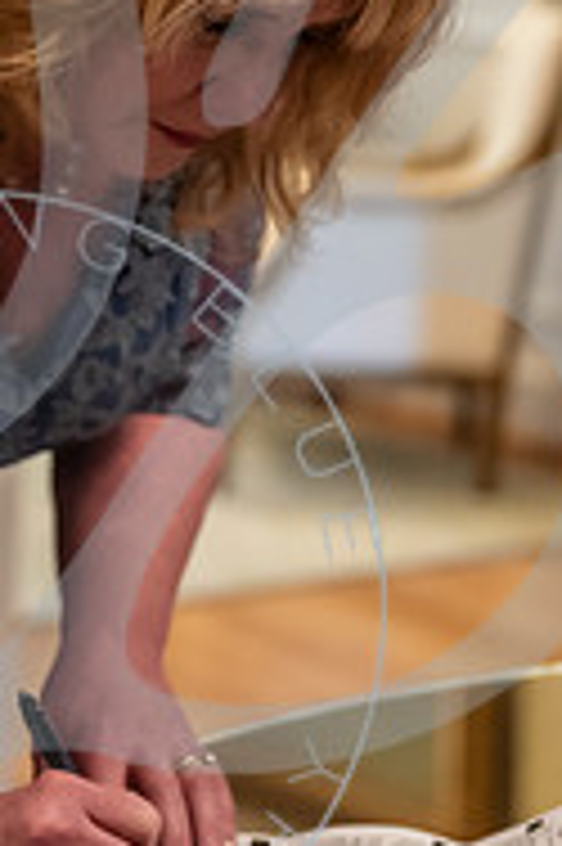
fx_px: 3378
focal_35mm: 144
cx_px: 171
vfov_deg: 14.2
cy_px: 266
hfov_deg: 9.5
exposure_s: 1/125
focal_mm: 60
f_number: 2.8
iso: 2500
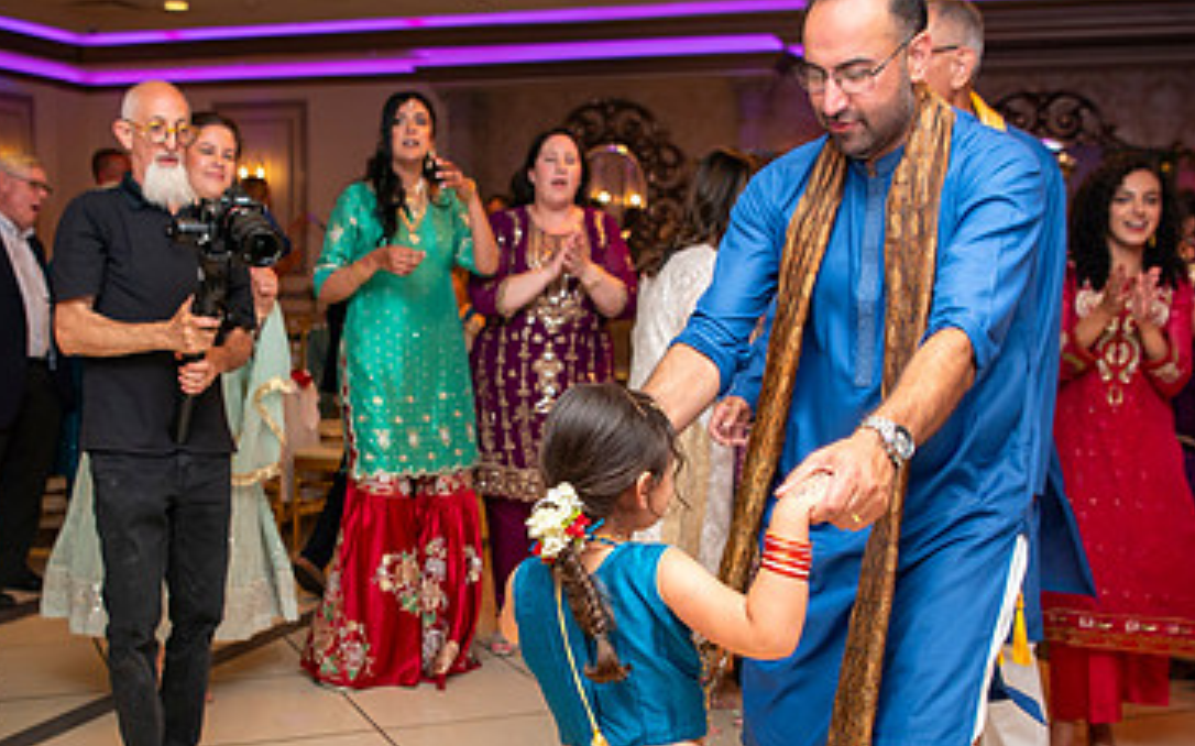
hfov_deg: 45.1
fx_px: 1433
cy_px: 453
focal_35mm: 44
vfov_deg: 29.1
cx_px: 499
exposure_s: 1/160
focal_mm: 24
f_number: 2.8
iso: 800
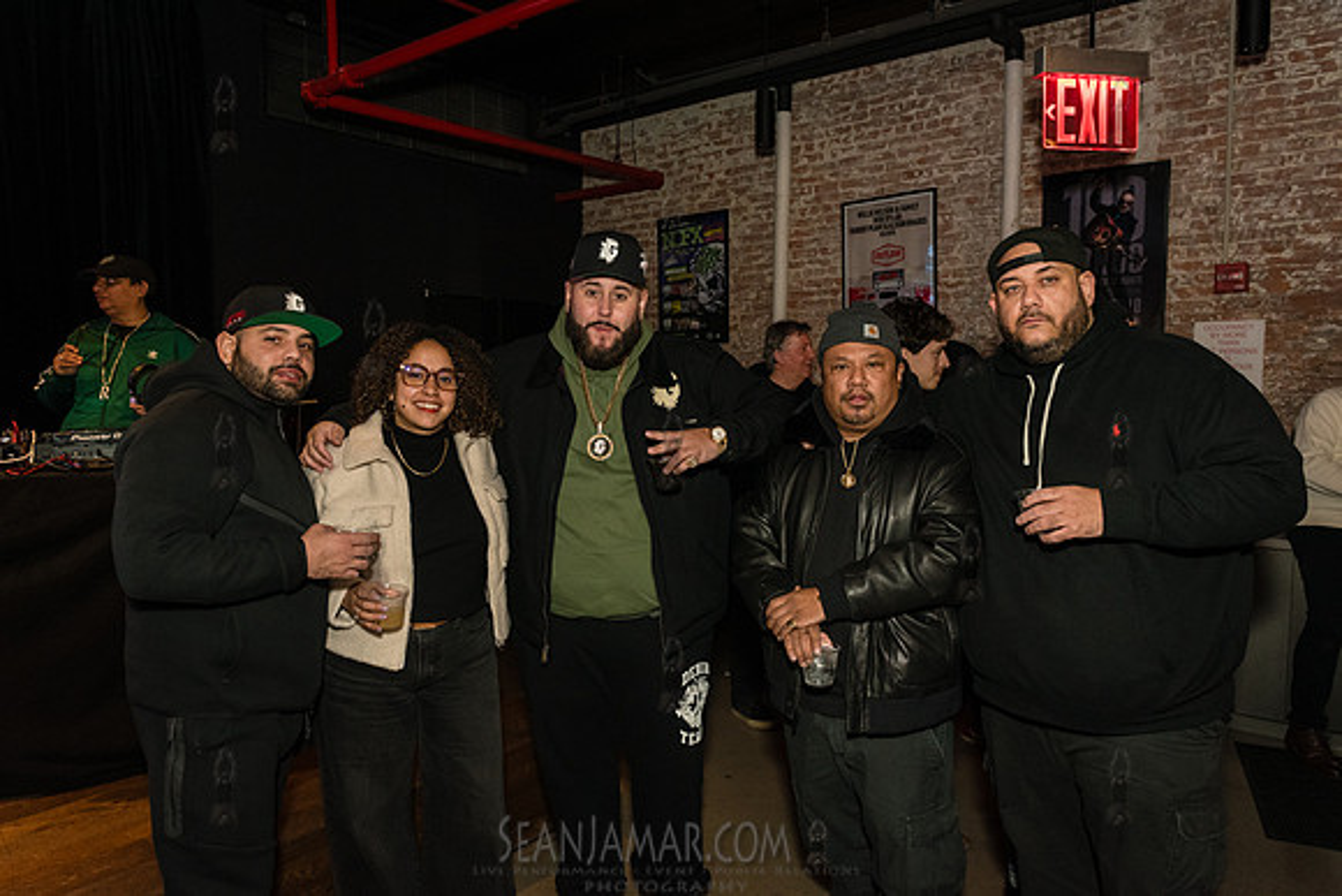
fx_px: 907
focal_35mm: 24
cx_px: 671
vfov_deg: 52.5
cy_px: 448
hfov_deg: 73.0
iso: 4000
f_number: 3.5
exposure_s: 1/160
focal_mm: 24
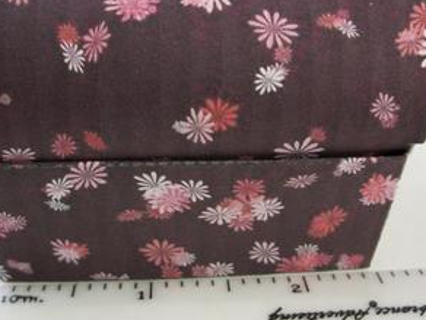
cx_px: 206
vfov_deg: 27.0
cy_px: 145
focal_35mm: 54
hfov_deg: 35.5
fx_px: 665
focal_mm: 6.3
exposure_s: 1/15
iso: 160
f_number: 3.1
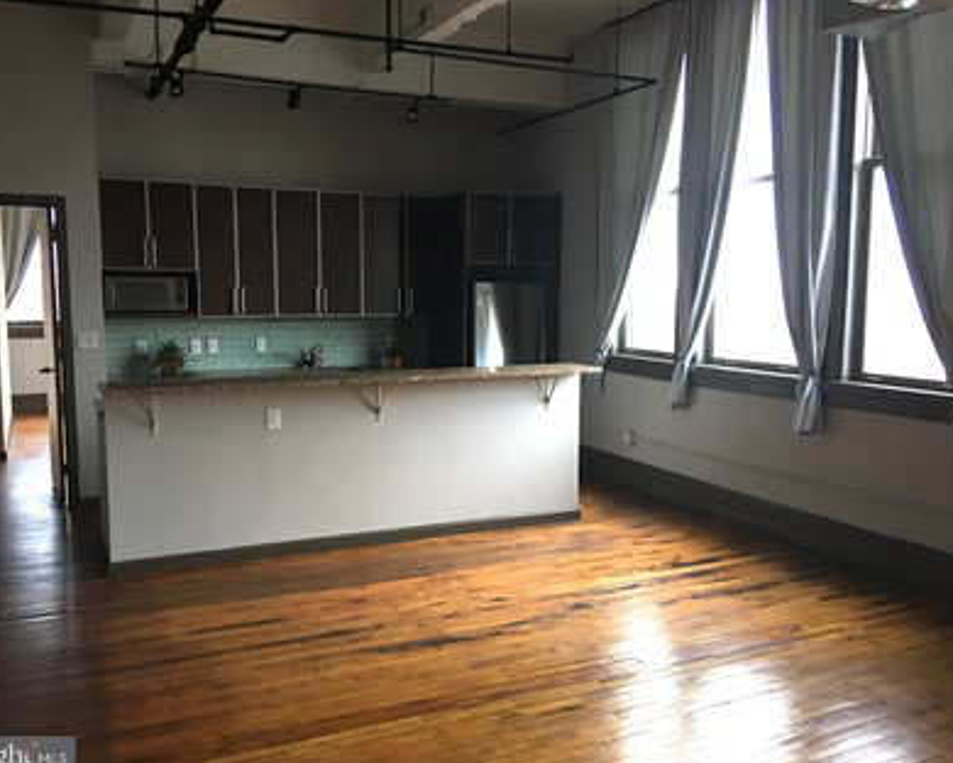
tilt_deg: -5.3
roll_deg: -0.1
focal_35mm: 31
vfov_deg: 47.1
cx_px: 470
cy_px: 386
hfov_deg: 57.2
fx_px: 874
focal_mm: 4.15
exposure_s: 1/15
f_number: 2.2
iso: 80
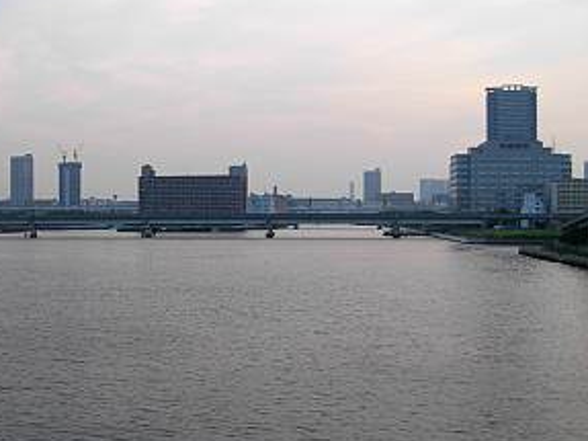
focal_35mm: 53
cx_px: 182
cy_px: 250
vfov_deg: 27.5
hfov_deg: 35.7
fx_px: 900
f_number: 2.9
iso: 79
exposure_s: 1/171
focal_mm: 6.3
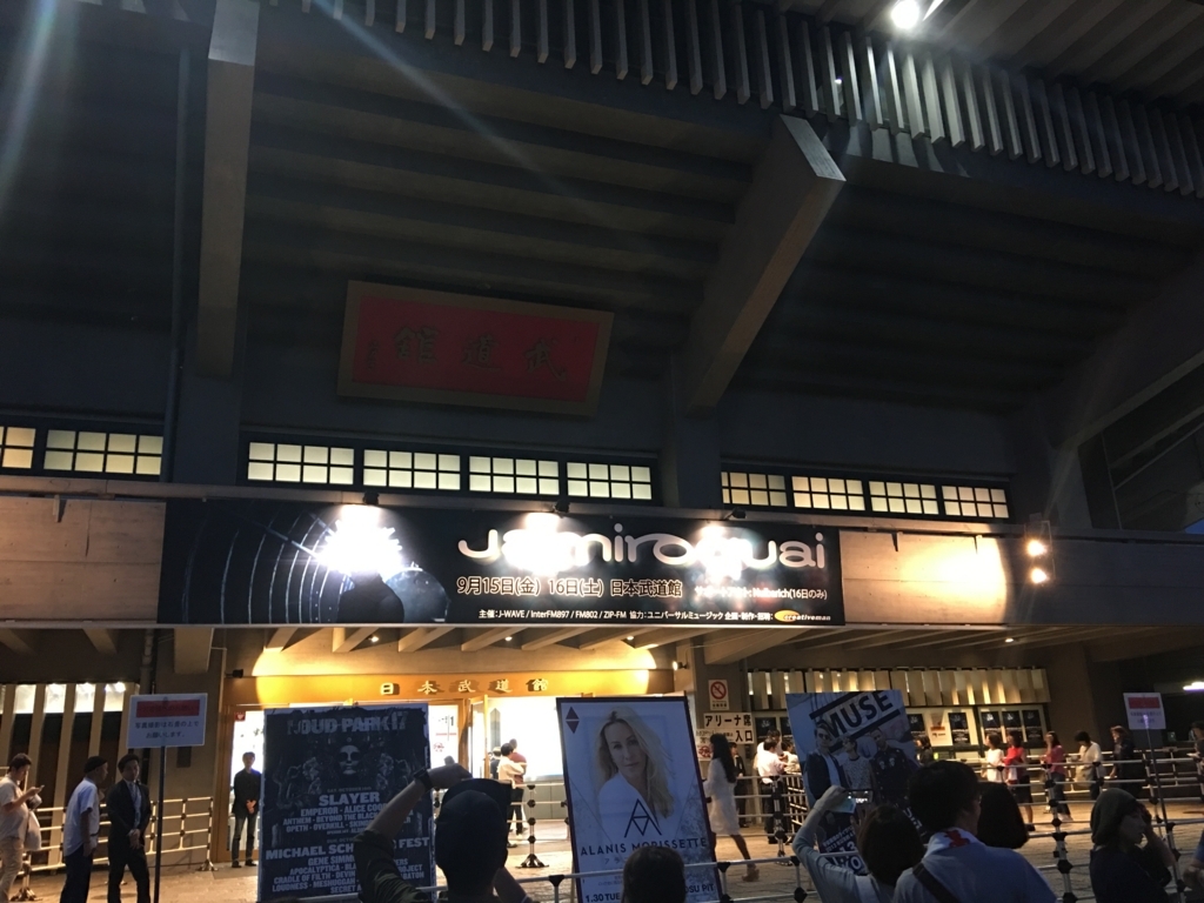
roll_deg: +2.8
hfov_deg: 61.7
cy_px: 452
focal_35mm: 29
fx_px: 1009
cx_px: 602
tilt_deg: +17.3
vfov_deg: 48.2
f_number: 2.2
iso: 100
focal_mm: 4.15
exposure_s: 1/15
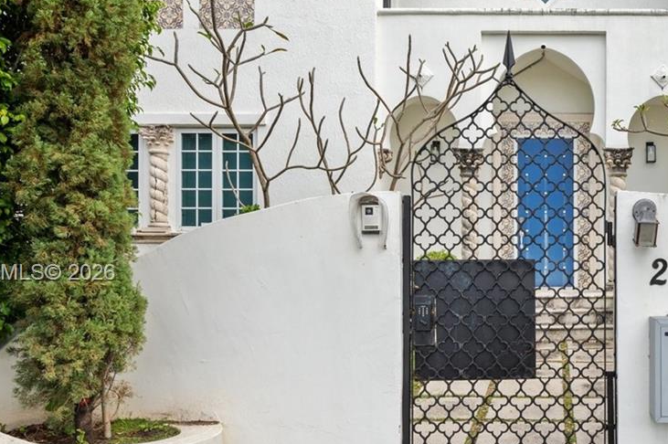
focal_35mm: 35
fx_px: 649
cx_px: 562
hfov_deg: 50.2
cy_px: 275
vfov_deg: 37.6
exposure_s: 1/125
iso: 200
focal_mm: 16
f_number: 8
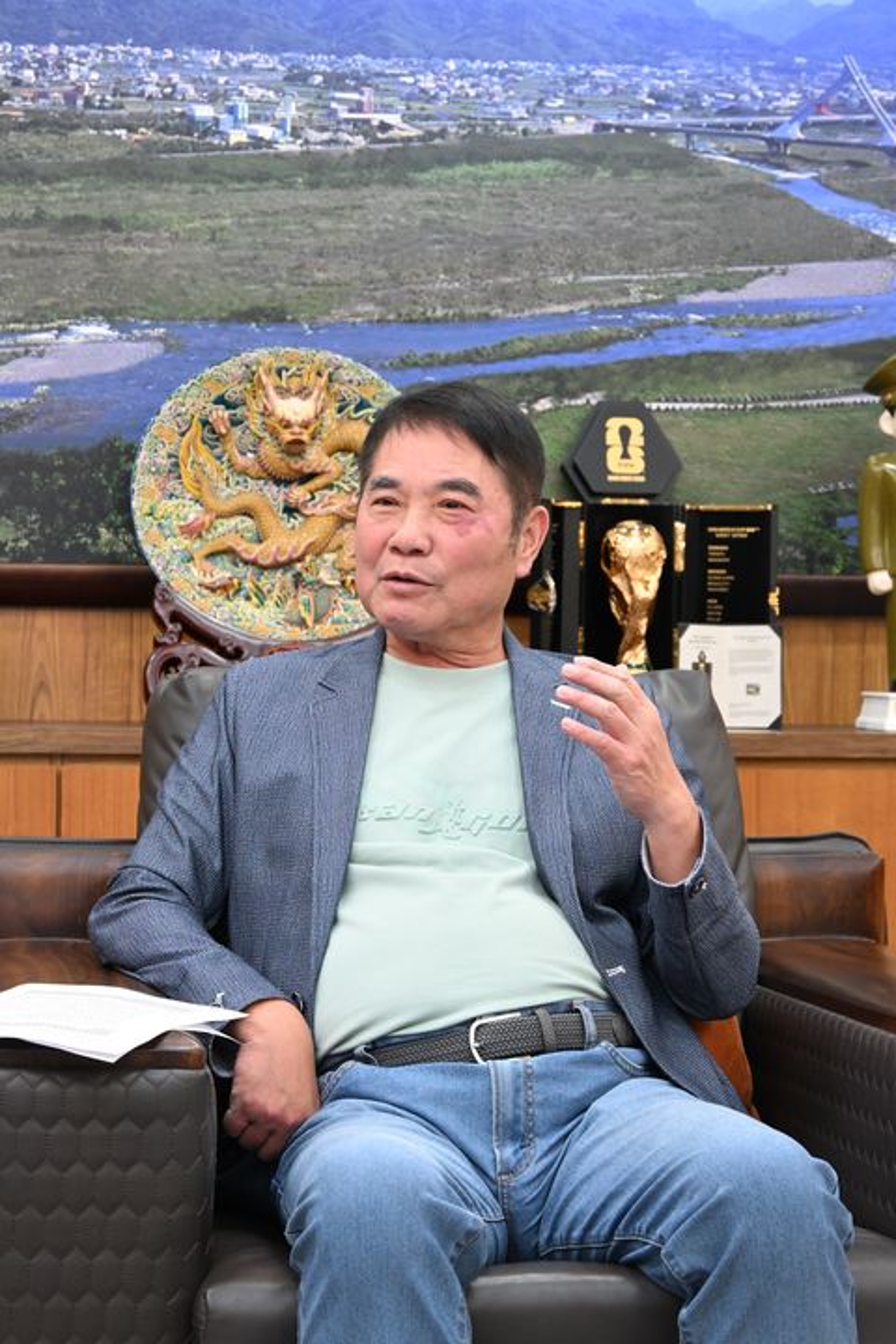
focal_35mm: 75
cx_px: 448
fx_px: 2800
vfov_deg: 27.0
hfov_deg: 18.2
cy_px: 672
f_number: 7.1
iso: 2000
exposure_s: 1/100
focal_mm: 50
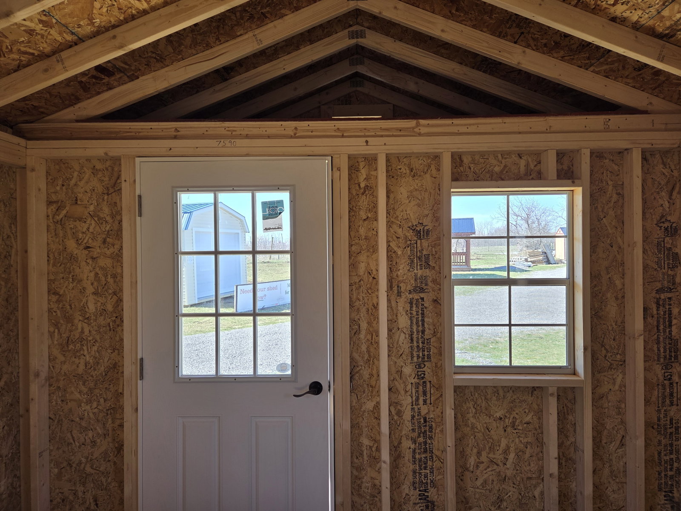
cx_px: 340
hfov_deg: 73.9
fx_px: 452
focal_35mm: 23
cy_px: 256
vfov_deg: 58.9
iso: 25
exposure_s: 1/180
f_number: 1.8
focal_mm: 5.4
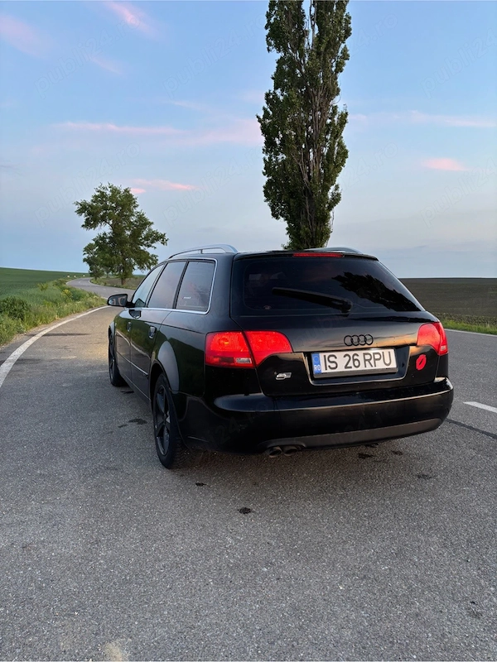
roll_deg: -0.7
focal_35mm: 26
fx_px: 498
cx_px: 248
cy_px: 331
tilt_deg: -6.4
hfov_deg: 53.1
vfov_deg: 67.3
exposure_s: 1/50
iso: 100
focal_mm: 5.96
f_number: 1.6
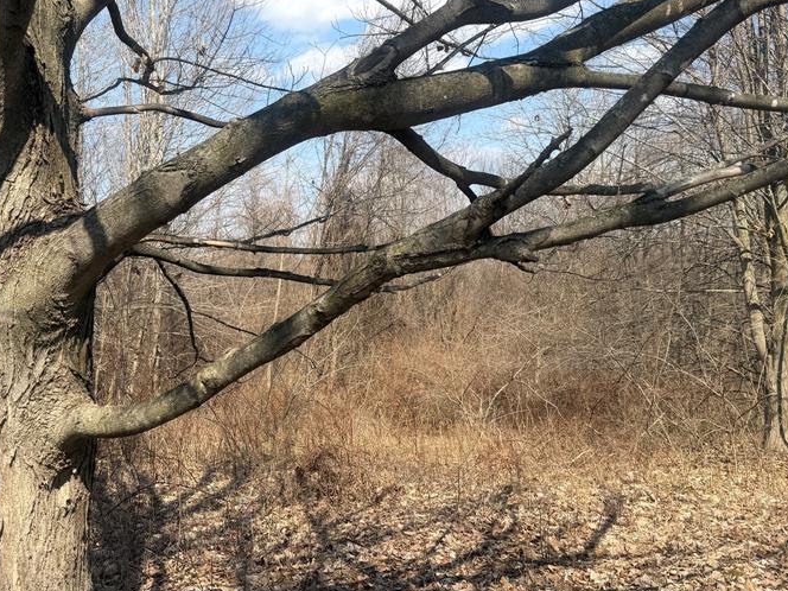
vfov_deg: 38.6
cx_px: 368
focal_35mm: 37
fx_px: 842
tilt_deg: -2.9
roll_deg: +1.1
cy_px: 332
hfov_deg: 50.1
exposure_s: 1/2907
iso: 80
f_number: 1.78
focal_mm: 6.76
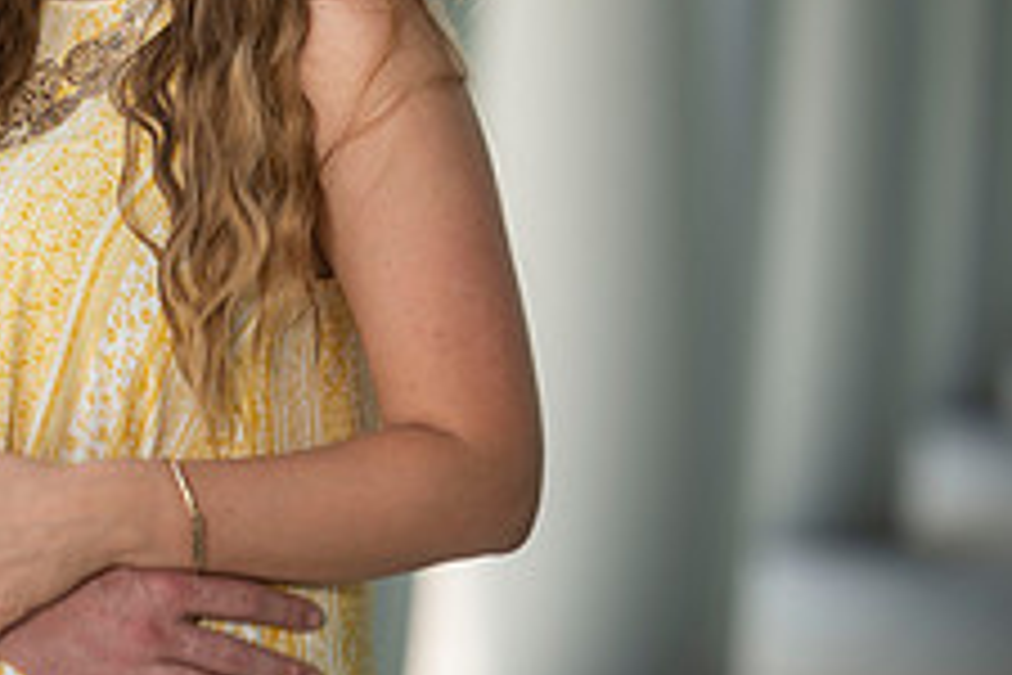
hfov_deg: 4.8
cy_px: -94
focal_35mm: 425
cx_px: -31
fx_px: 11946
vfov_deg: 3.2
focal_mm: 165
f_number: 3.2
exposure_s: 1/250
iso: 50
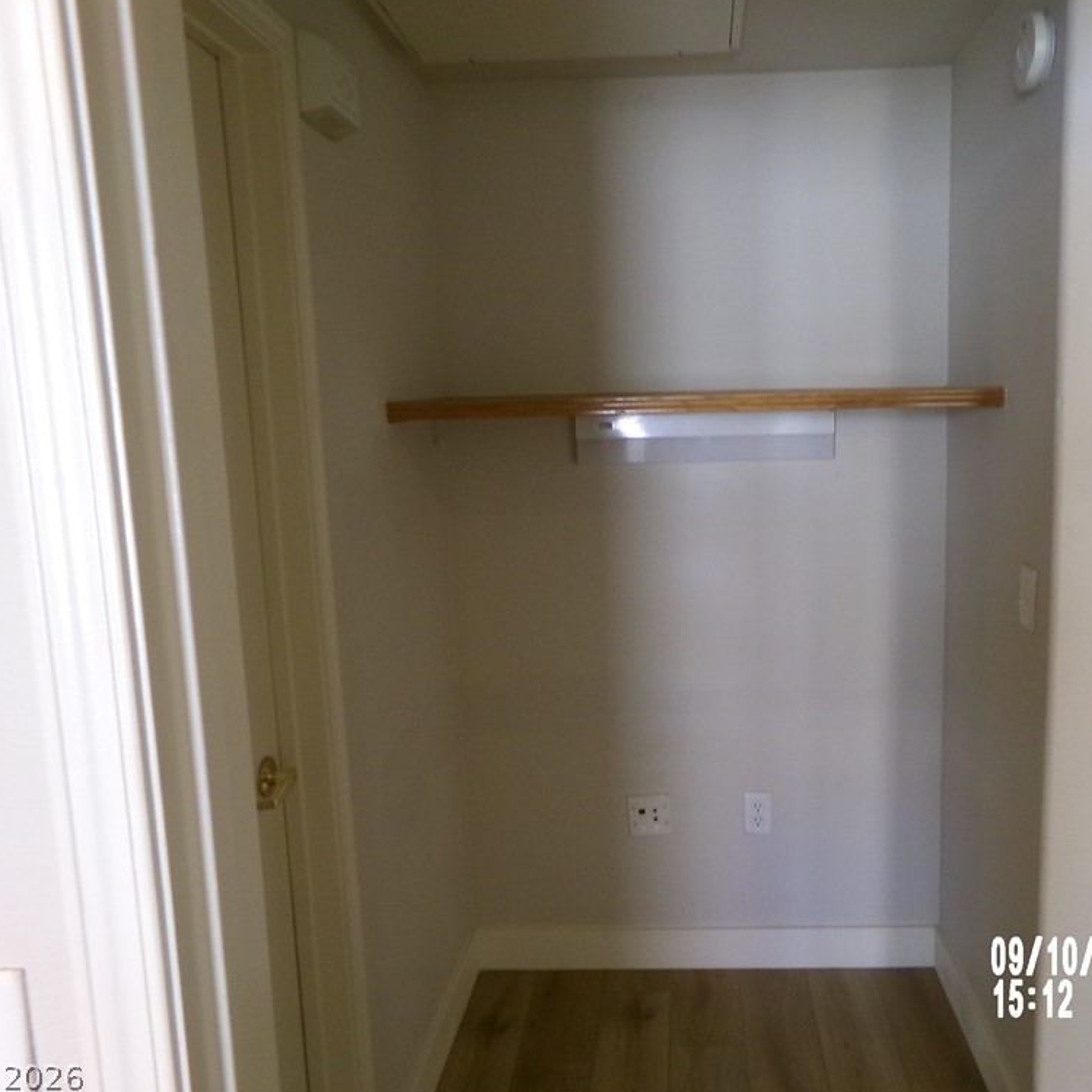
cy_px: 541
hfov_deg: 55.1
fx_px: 1035
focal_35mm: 29
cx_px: 669
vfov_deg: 55.6
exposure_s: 1/17
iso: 329
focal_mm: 4.3
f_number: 3.7
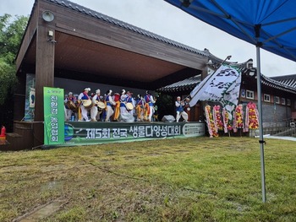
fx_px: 197
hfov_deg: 73.9
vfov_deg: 58.9
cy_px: 111
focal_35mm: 23
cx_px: 148
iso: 25
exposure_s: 1/604
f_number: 1.8
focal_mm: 5.4
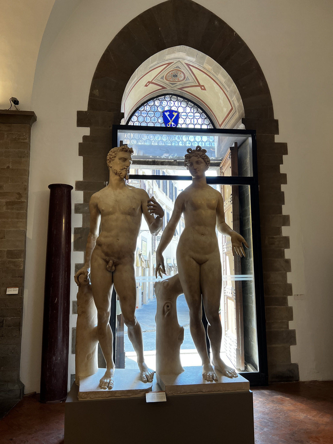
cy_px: 222
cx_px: 166
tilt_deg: +7.7
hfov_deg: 53.1
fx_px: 333
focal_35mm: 26
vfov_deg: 67.3
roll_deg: +1.2
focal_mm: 5.7
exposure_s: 1/194
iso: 100
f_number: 1.5
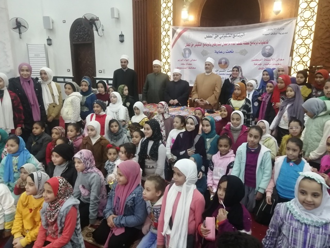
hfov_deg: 65.3
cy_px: 124
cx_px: 165
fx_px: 257
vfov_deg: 51.4
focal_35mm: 27
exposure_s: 1/100
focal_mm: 3.88
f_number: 1.8
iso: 400
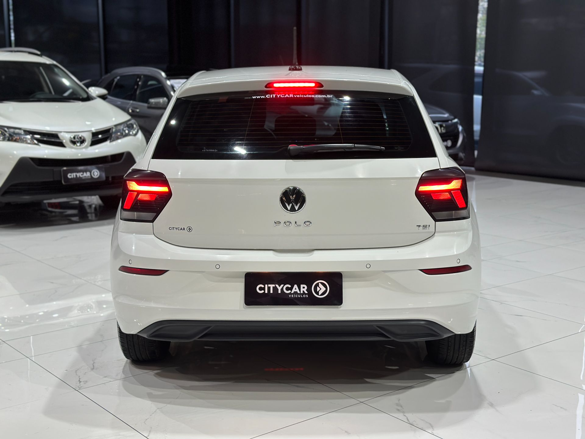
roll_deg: -0.2
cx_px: 292
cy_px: 220
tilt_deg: -10.0
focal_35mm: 48
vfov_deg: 30.3
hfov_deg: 39.7
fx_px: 811
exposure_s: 1/102
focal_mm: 6.86
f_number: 1.78
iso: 125
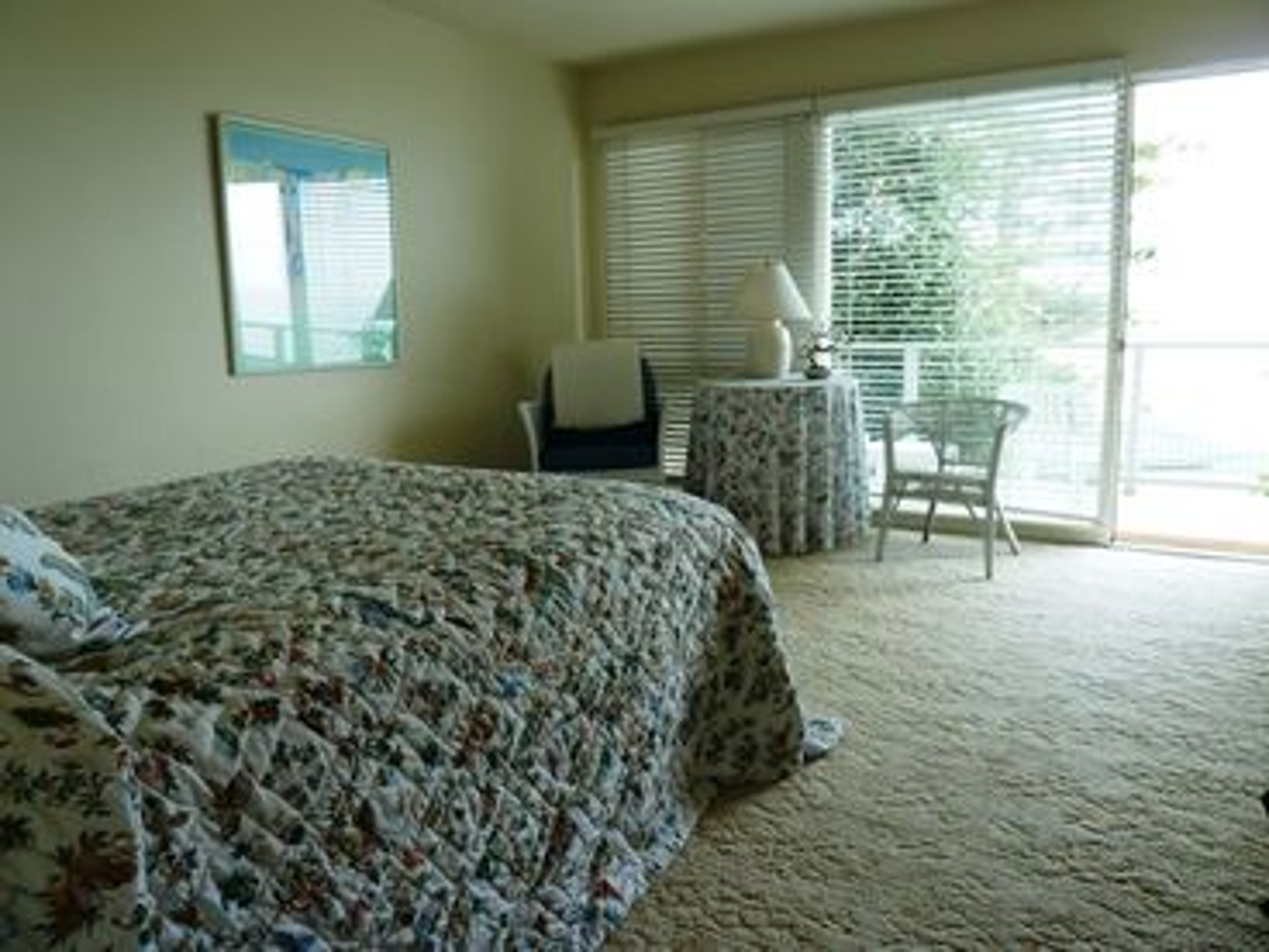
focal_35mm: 25
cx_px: 634
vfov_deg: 54.9
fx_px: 916
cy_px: 476
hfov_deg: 69.4
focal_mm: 4.1
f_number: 3.3
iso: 80
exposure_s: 1/40
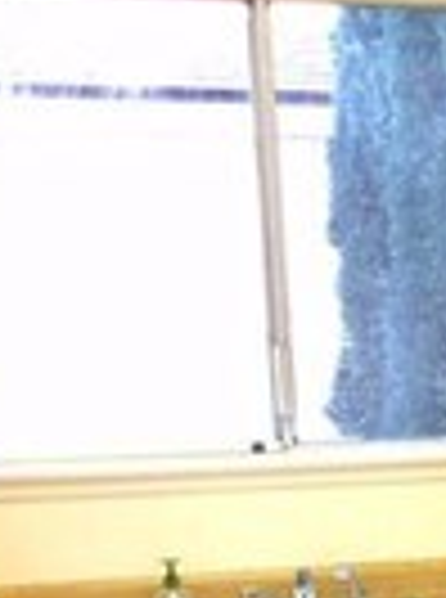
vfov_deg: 18.1
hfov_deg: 13.0
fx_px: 1813
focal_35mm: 105
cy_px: 652
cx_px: 743
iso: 32
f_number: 2.2
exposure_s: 1/30
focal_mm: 4.15
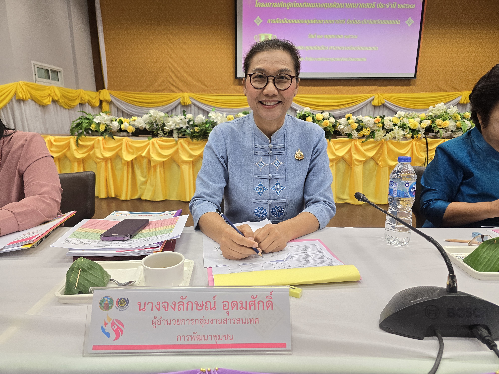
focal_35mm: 23
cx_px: 250
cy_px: 187
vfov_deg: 58.9
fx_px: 332
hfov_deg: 73.9
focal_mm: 6.3
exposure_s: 1/100
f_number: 1.7
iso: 160
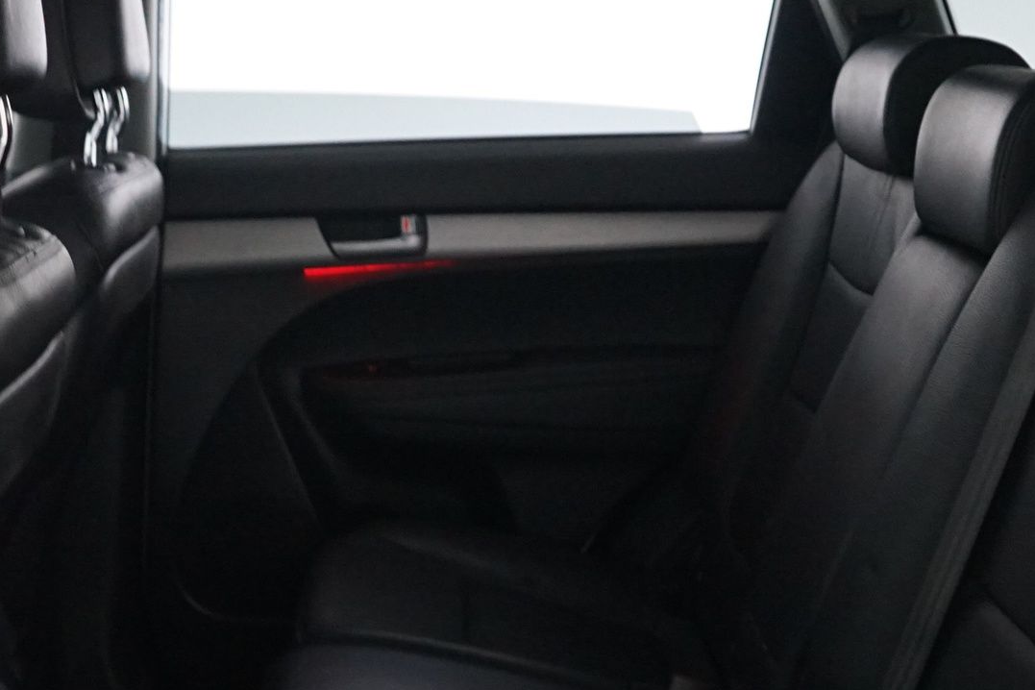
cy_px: 578
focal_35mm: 65
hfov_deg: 30.9
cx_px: 586
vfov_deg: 20.6
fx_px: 1869
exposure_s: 1/20
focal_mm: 28
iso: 4000
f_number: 3.5
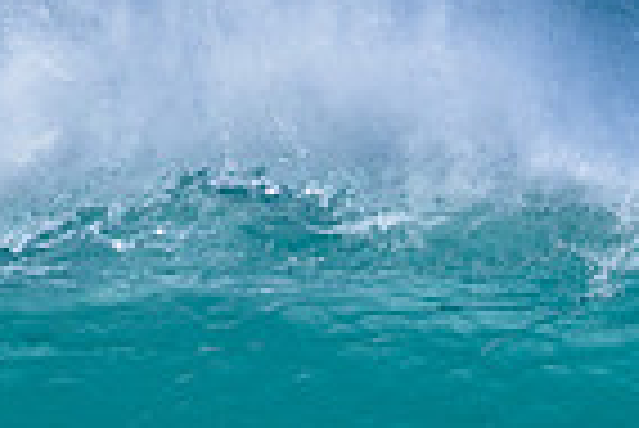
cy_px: 628
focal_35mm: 2289
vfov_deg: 0.6
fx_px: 40671
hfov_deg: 0.9
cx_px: 670
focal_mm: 560
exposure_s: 1/2000
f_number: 8
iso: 560
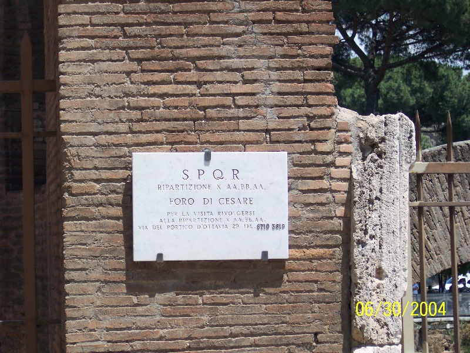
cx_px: 235
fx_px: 1548
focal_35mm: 114
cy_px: 176
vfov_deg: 13.0
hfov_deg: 17.3
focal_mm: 24
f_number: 4.8
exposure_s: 1/500
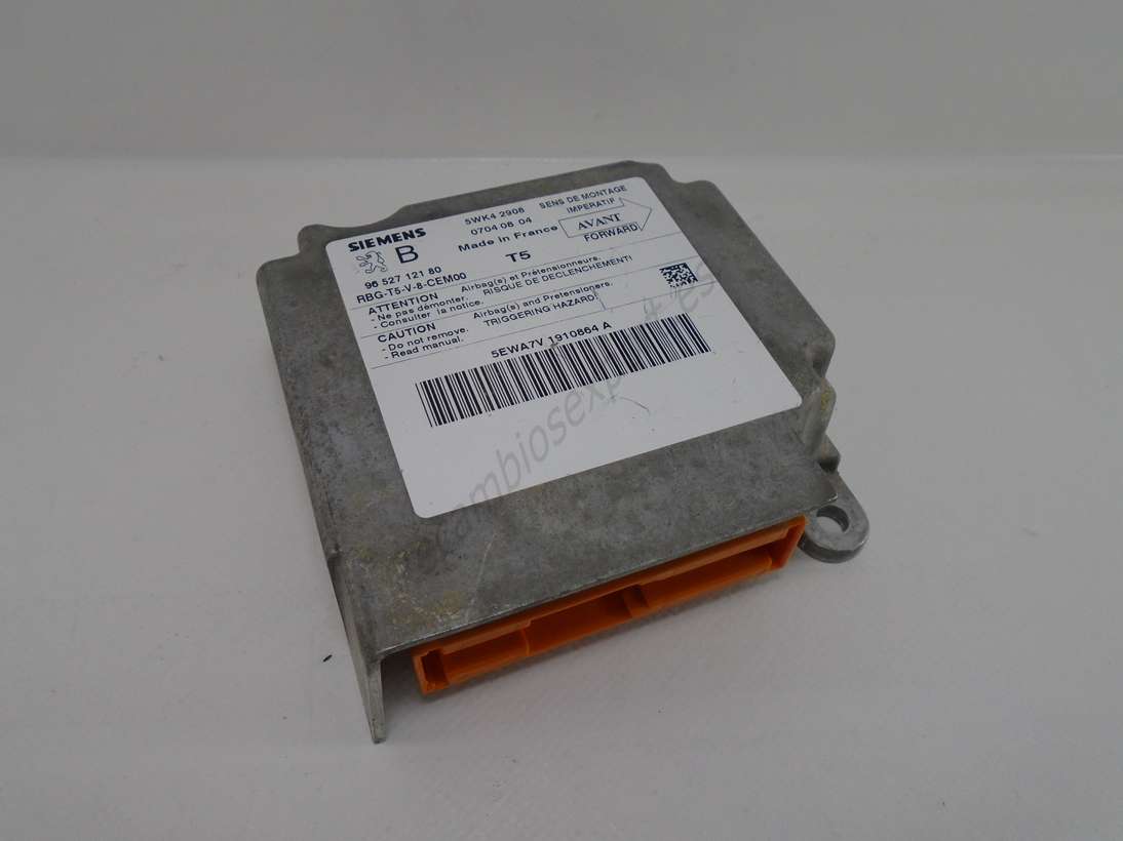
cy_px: 420
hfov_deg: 67.3
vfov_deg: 53.0
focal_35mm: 26
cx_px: 562
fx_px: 843
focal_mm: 4.6
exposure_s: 1/250
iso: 100
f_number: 3.2
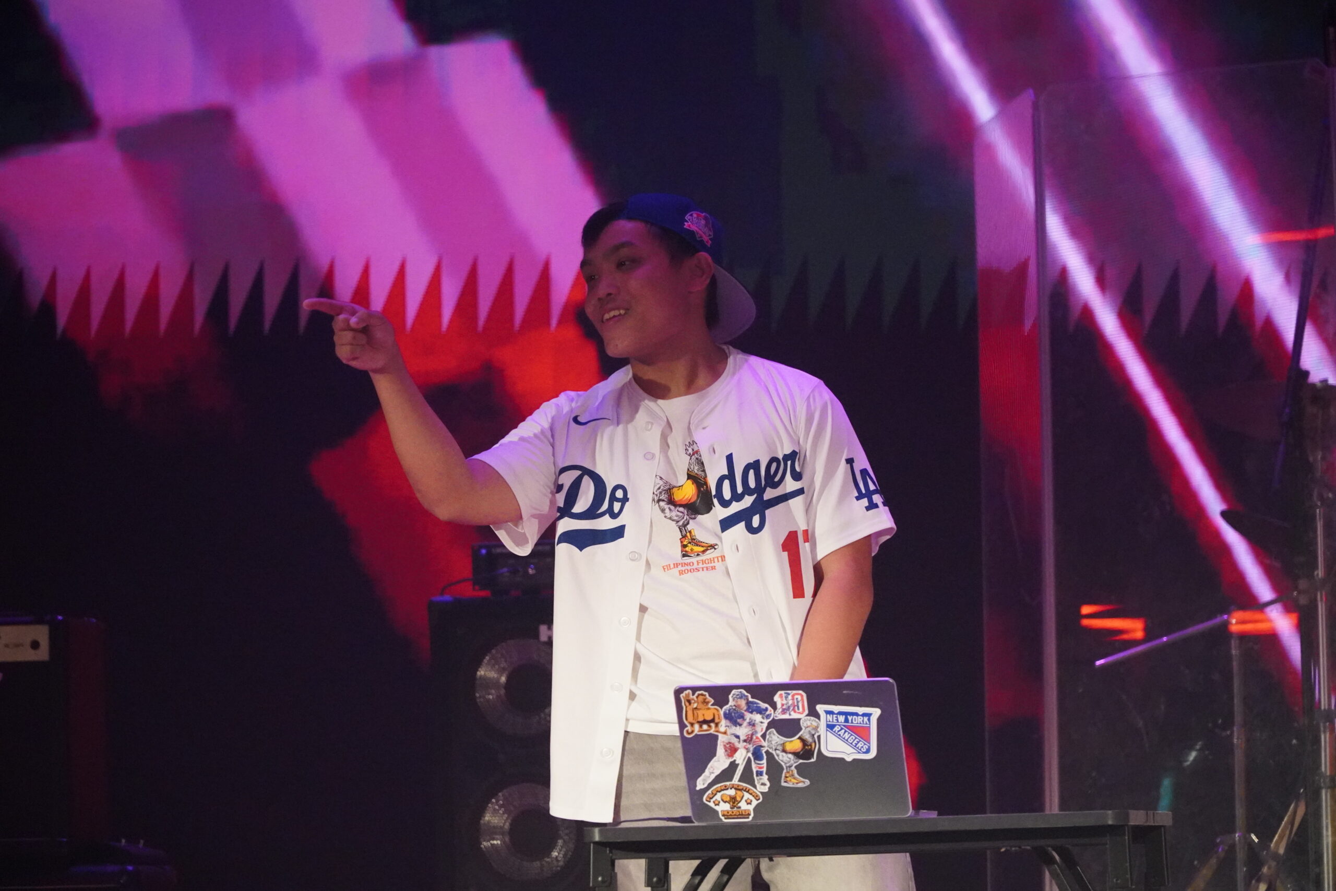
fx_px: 5845
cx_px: 668
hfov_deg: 13.0
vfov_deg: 8.7
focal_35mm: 158
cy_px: 446
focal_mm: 105
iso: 6400
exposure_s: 1/200
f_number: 4
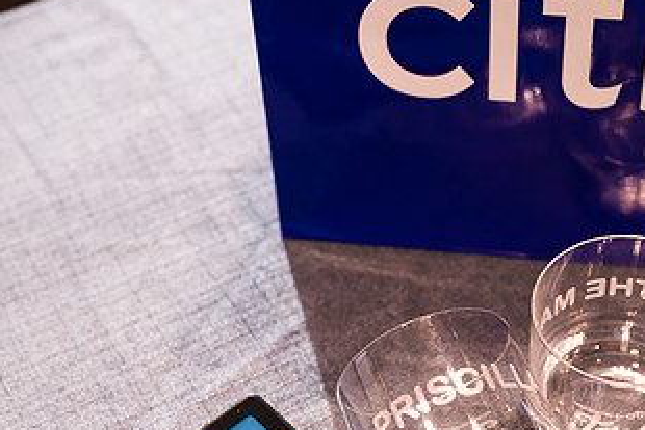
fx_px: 1273
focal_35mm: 71
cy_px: 291
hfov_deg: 28.1
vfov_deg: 19.1
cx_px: 466
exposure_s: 1/100
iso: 640
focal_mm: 38
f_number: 4
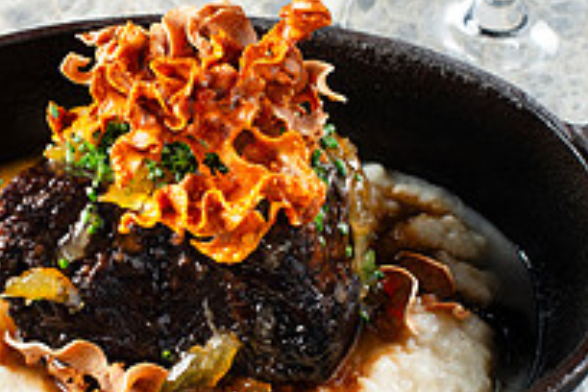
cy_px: 206
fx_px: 2531
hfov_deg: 13.2
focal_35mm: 155
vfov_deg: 8.9
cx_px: 175
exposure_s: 1/200
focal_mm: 50
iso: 200
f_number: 8
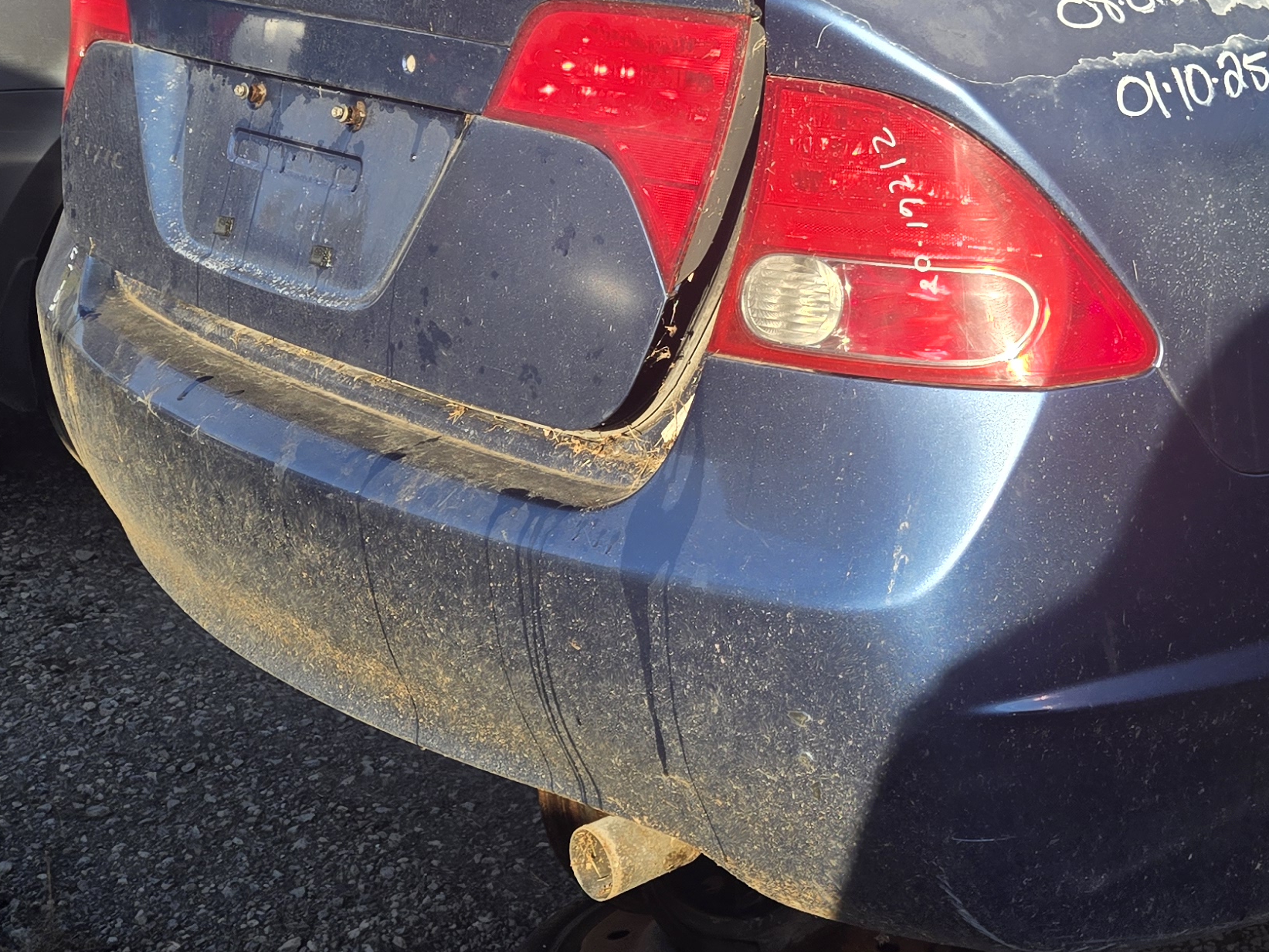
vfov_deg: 25.9
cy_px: 266
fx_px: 2053
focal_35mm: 56
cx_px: 1040
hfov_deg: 33.2
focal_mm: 5.4
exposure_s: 1/939
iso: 25
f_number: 1.8
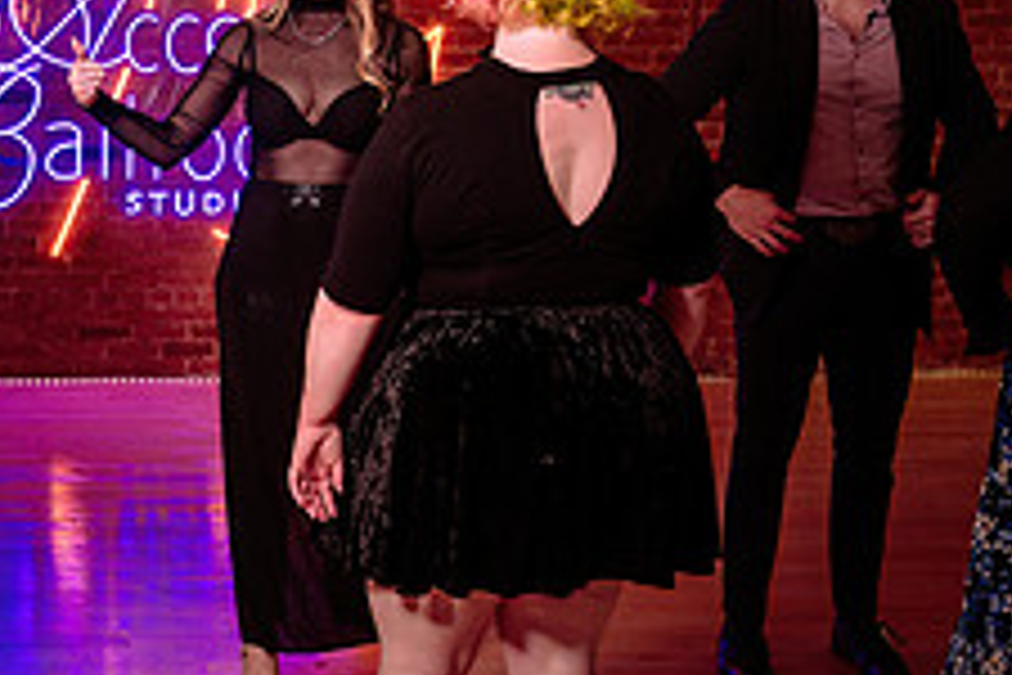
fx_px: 1771
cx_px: 72
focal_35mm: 63
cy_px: 299
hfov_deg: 30.3
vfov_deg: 21.6
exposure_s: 1/160
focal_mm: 24
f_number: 2.8
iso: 640
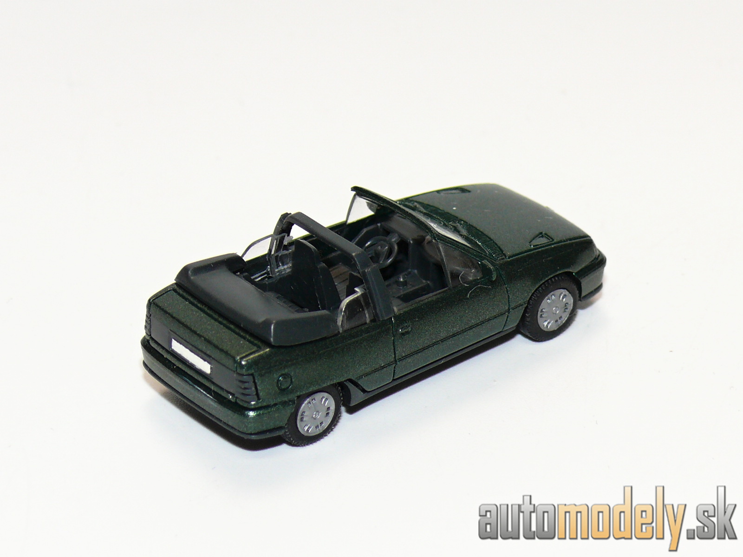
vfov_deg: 9.9
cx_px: 372
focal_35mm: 150
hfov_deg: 13.2
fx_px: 3220
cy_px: 278
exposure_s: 1/30
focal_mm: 17.7
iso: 100
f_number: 4
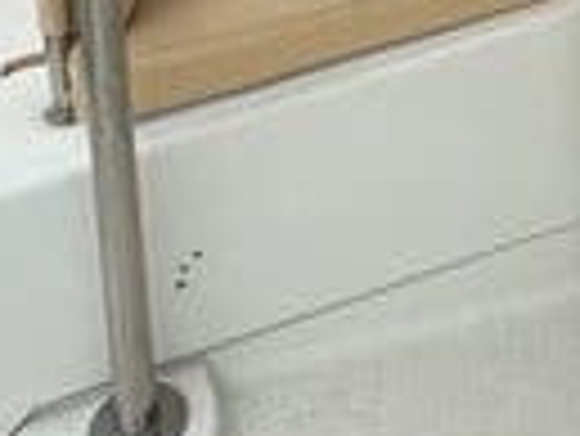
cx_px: 674
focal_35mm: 87
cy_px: -521
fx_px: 1459
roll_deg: -1.7
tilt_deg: -12.1
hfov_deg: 21.1
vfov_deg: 13.6
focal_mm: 2.22
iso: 50
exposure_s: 1/1770
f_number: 2.2
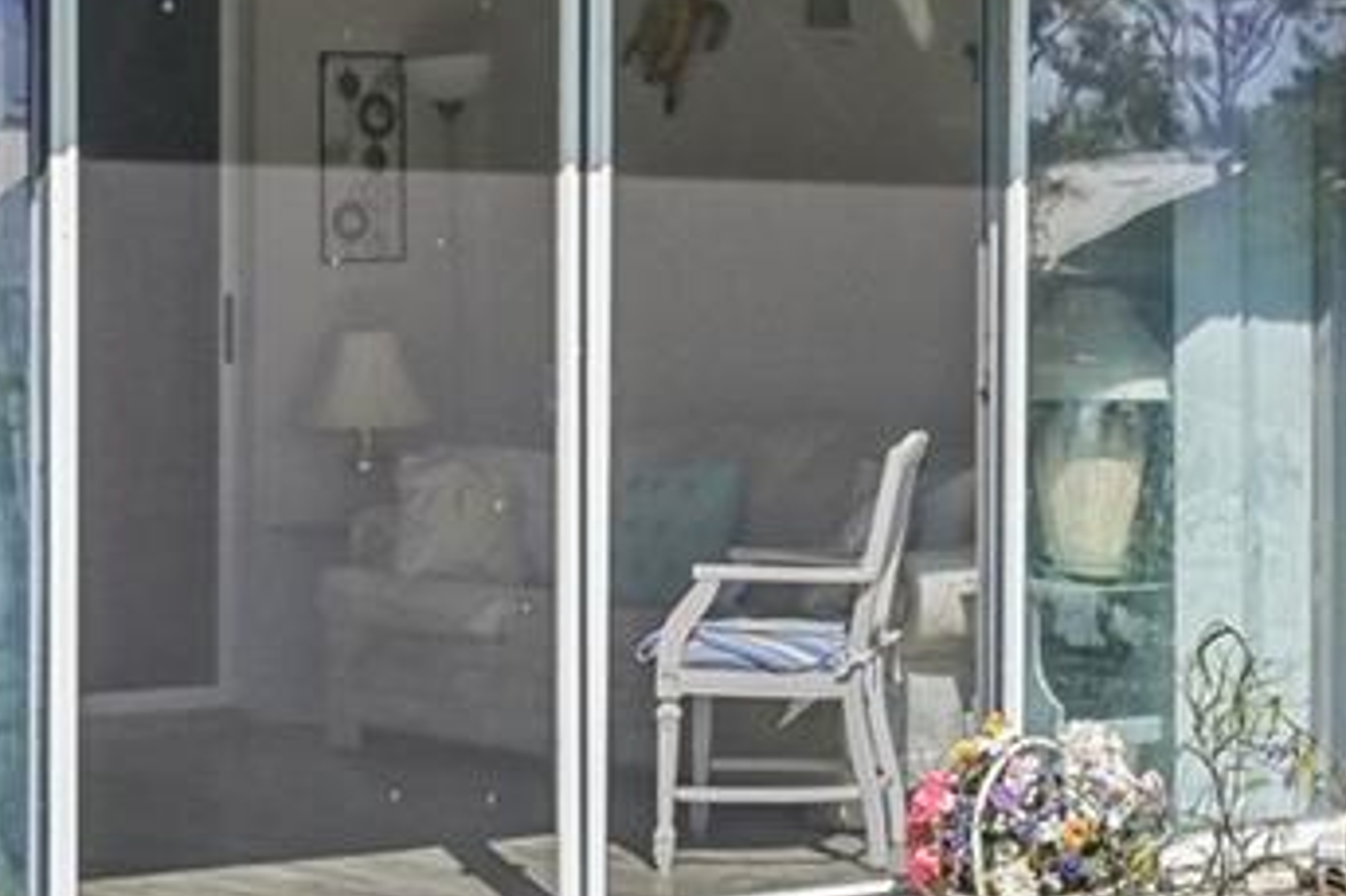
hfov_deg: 19.0
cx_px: 939
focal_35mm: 107
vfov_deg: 12.8
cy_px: 290
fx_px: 3999
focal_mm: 23
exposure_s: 1/1250
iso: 400
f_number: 8
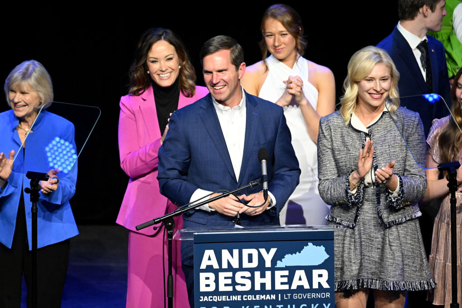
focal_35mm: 400
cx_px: 231
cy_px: 154
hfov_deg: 5.2
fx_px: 5134
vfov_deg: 3.4
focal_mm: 400
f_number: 5.6
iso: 6400
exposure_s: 1/500
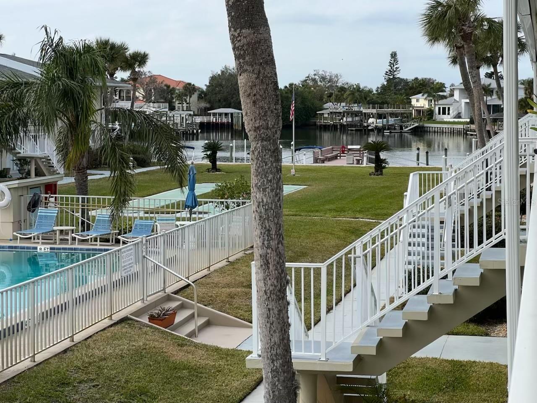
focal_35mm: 77
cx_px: 268
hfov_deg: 25.3
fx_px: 1195
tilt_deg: -6.1
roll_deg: -0.2
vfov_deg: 19.1
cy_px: 202
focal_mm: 9
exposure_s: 1/544
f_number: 2.8
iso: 32
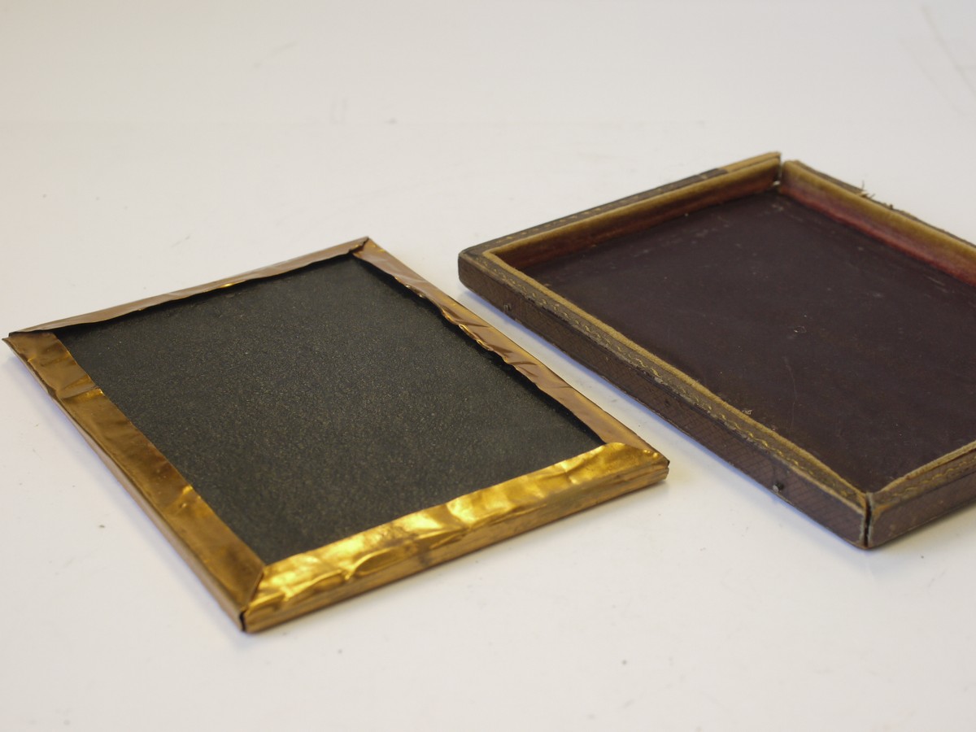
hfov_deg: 32.2
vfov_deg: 24.4
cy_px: 366
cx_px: 488
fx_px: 1692
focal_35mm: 60
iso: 400
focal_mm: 30
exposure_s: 1/40
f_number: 8
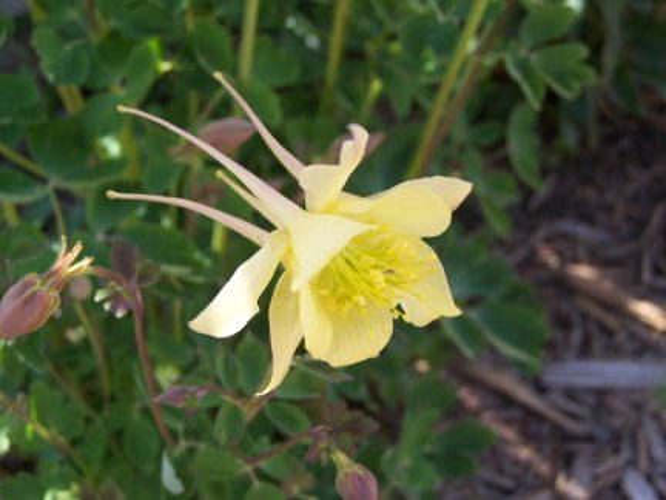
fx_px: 1231
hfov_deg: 30.3
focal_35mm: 64
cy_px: 250
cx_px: 333
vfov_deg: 22.9
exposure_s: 1/160
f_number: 3.2
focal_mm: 10.7
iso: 80
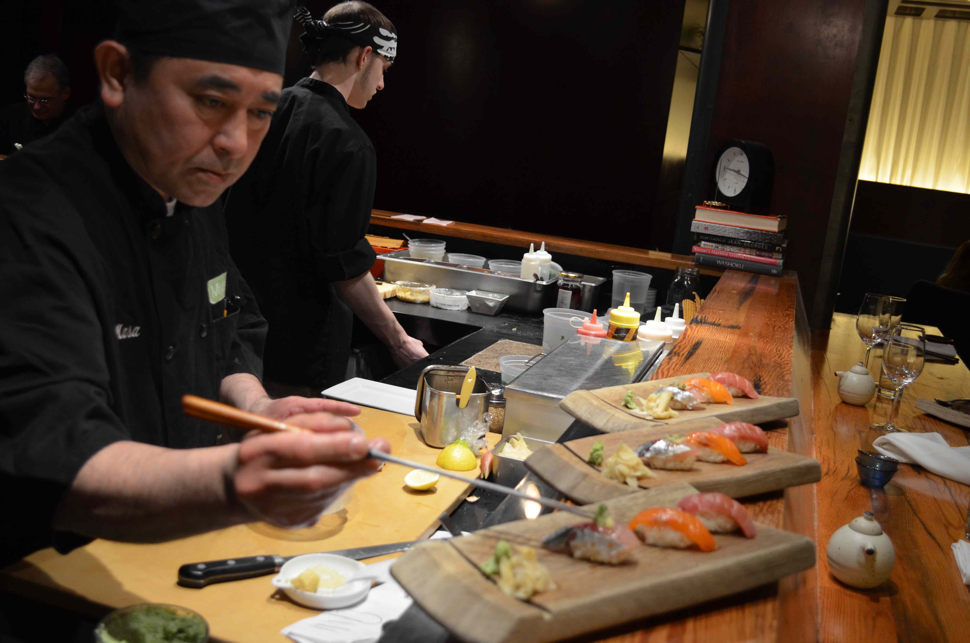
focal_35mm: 36
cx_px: 485
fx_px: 968
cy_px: 322
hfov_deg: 53.2
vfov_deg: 36.7
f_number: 4
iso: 800
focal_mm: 24
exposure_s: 1/30
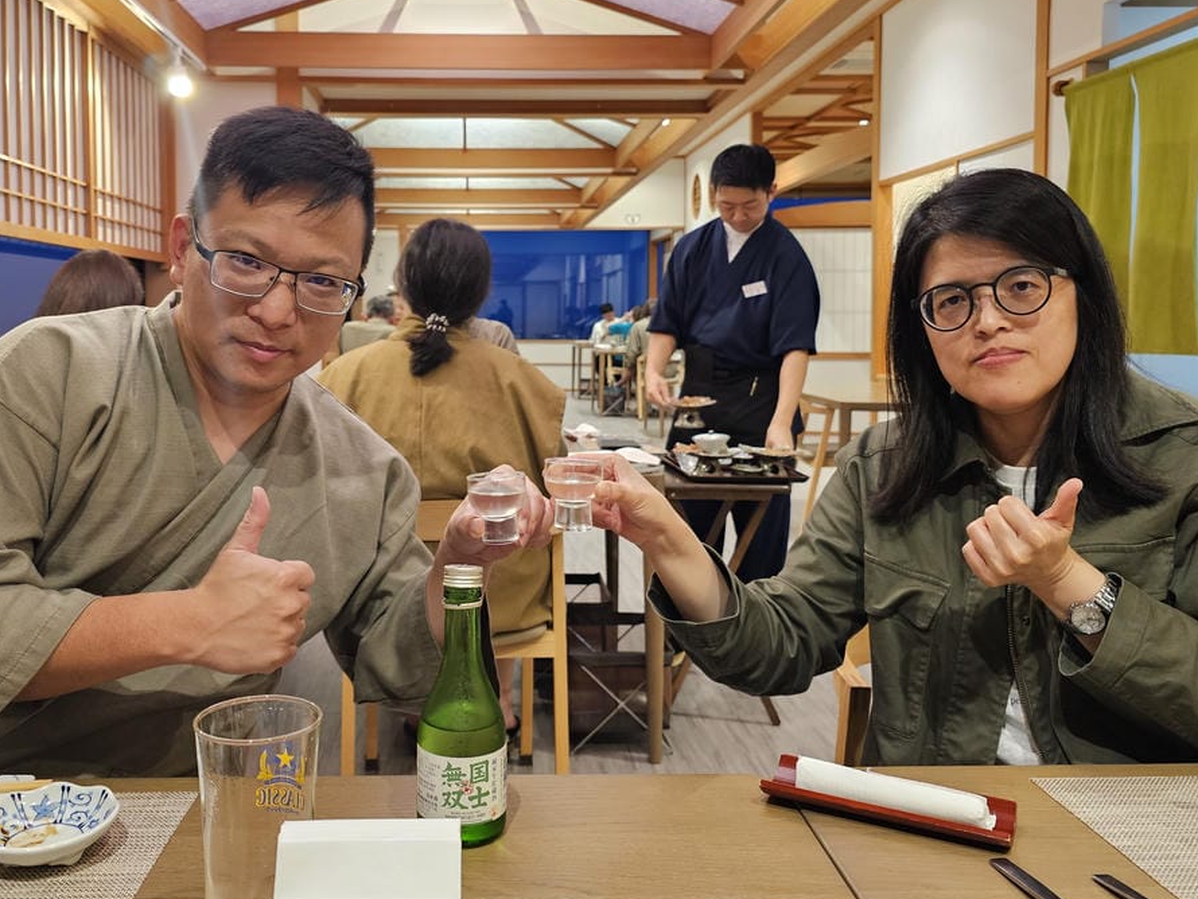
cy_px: 351
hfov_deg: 58.0
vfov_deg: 45.2
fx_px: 1073
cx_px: 501
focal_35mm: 31
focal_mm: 6.3
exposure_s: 1/100
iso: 640
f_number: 1.7
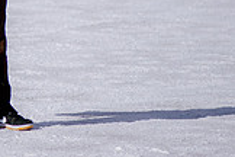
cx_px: -70
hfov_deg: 5.0
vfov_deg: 3.3
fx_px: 2689
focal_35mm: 412
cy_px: -75
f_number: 2.8
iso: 125
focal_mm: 105
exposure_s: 1/6400
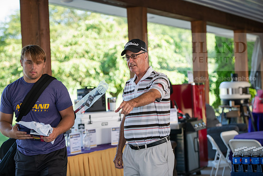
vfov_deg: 13.7
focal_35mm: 100
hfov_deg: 20.4
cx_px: 132
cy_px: 88
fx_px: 731
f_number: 3.2
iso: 250
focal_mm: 100
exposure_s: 1/250
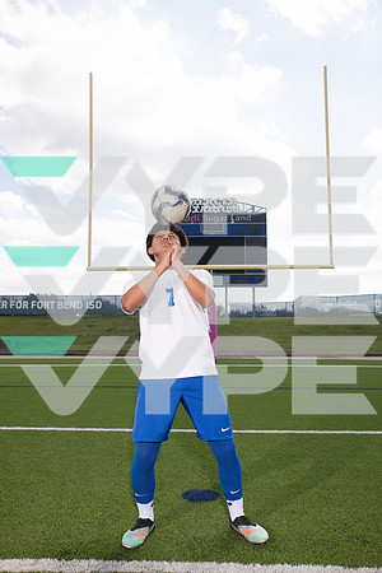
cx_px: 191
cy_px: 286
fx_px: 509
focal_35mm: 32
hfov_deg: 41.1
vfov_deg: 58.7
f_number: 7.1
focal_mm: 32
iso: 125
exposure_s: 1/400
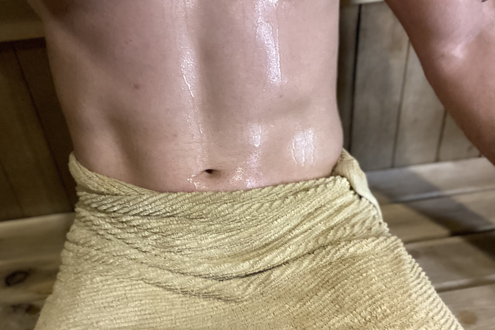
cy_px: 177
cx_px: 242
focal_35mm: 32
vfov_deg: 41.1
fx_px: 440
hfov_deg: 58.7
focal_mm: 2.71
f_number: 2.2
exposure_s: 1/25
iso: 500
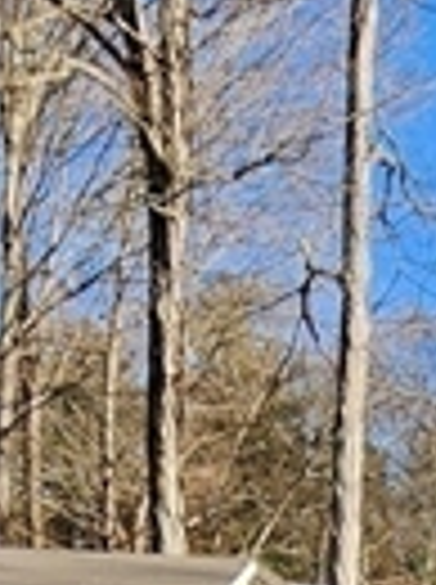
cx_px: 436
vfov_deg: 15.7
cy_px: 1341
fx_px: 1297
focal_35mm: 77
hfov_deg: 18.6
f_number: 2.2
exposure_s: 1/859
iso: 50
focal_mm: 2.2
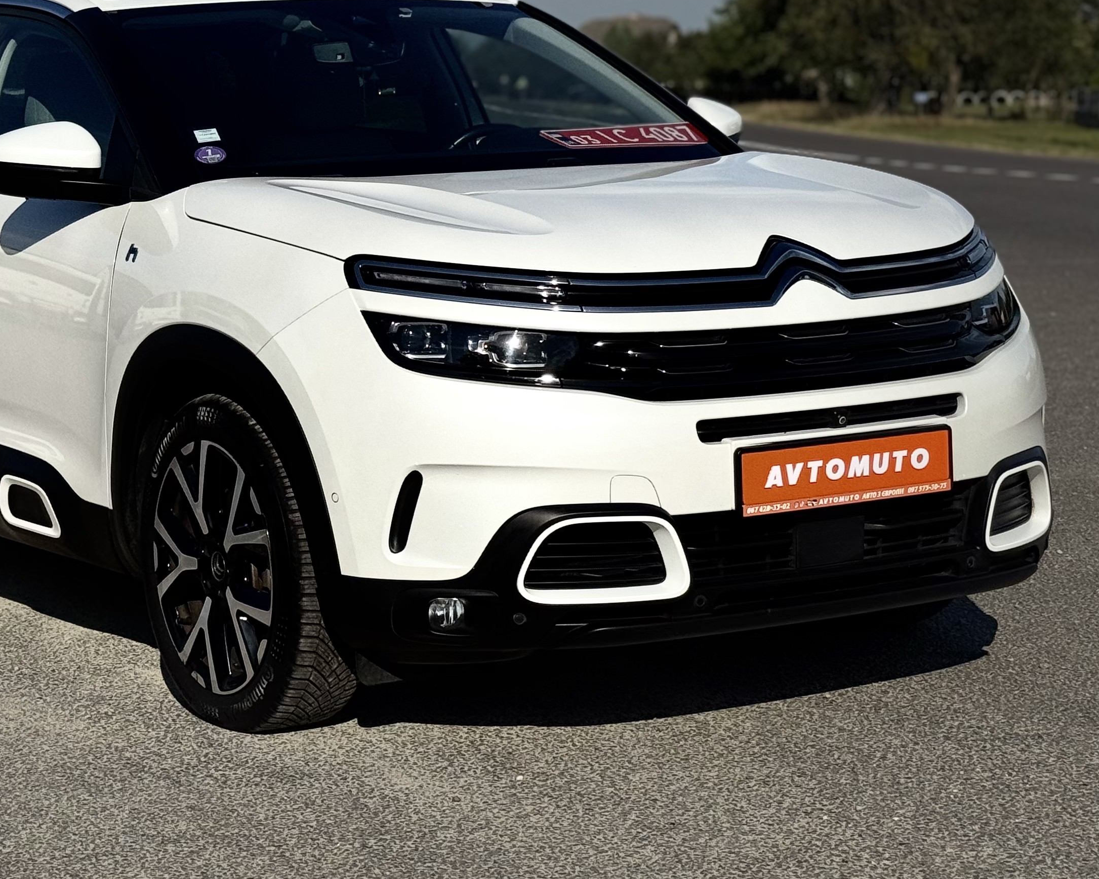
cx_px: 365
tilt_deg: -4.1
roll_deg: +0.7
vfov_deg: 17.6
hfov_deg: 21.9
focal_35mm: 87
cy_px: 304
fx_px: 2830
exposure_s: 1/15385
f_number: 1.78
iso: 50
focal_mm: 6.76
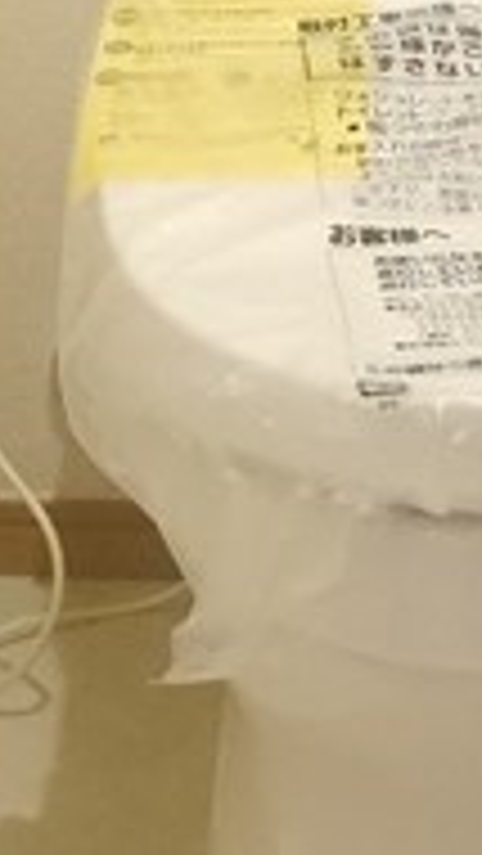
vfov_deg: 22.2
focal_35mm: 82
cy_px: -360
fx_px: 1861
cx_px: 423
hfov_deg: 14.6
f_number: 4
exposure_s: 1/60
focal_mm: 7
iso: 2000
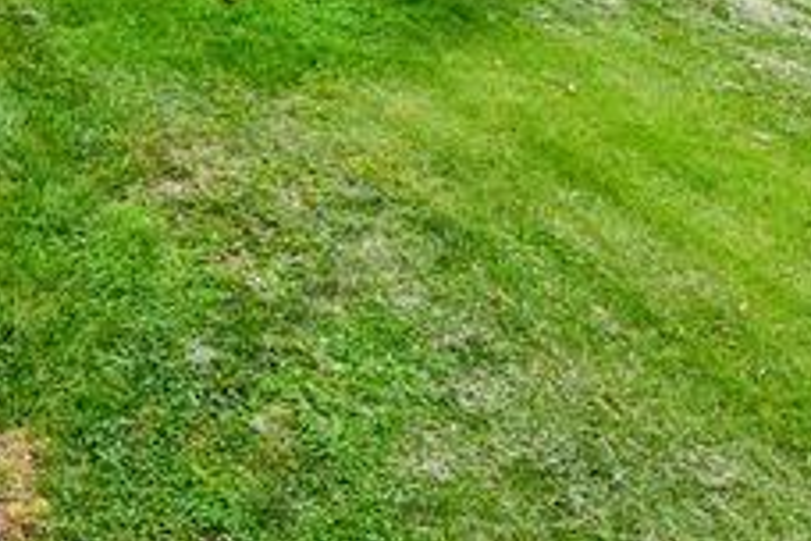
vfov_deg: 14.9
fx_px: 1825
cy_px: -400
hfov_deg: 25.1
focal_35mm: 81
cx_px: 430
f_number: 5.6
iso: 320
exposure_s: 1/250
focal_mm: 12
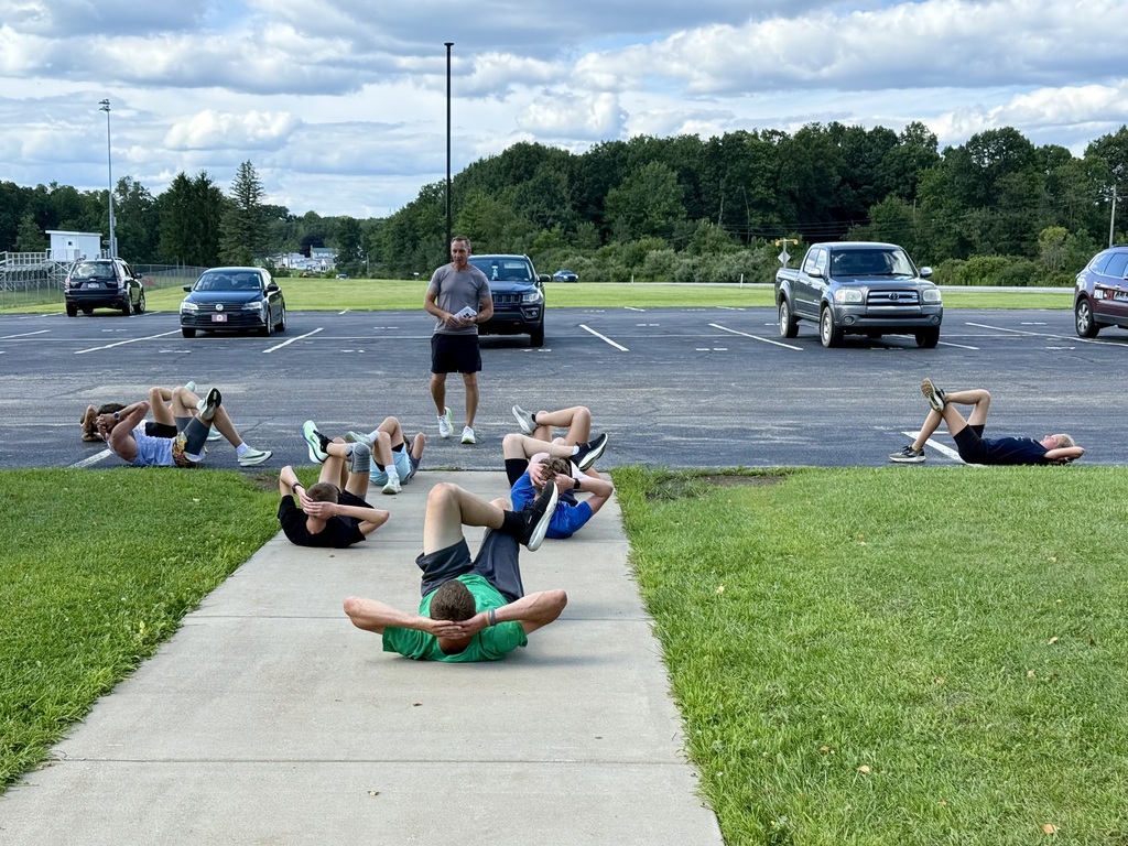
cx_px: 564
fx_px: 1564
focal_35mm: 48
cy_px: 423
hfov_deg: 39.7
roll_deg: -0.5
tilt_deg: -6.1
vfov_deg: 30.3
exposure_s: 1/1980
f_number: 1.78
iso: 100
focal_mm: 6.76
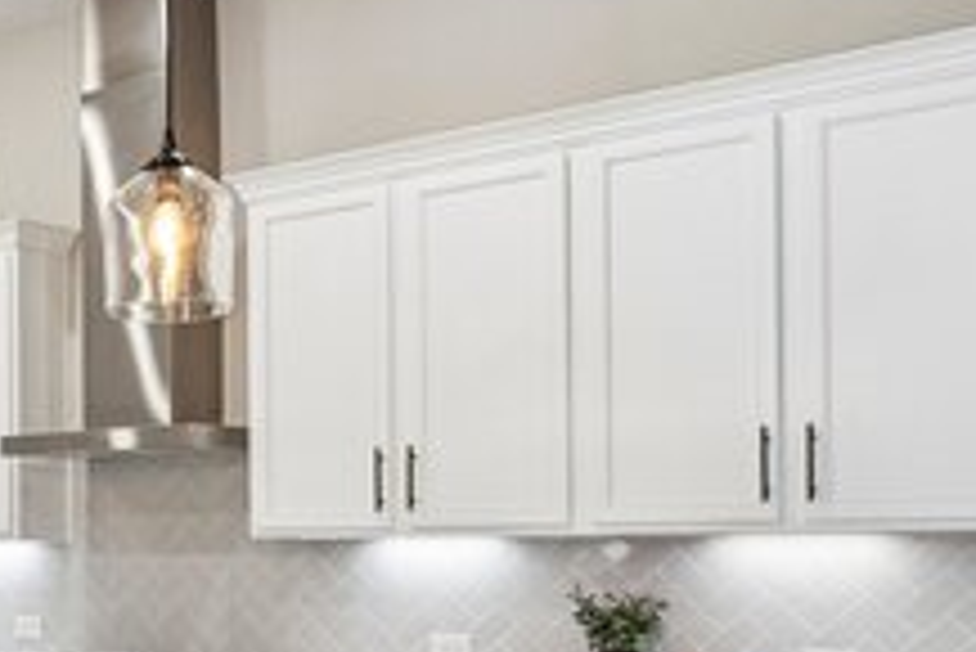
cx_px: -310
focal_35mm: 56
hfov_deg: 28.7
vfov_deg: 23.8
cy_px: 533
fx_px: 1519
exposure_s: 1/20
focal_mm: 19
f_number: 8
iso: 500
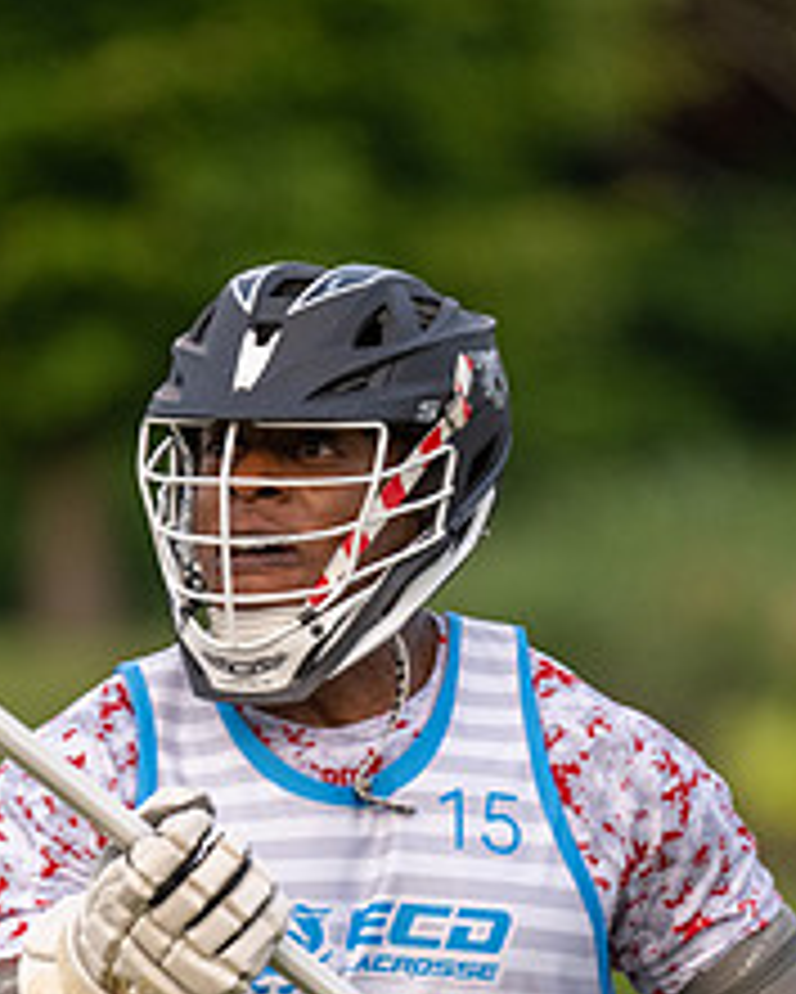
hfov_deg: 1.3
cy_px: 830
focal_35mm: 1232
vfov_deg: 1.6
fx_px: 36255
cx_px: 153
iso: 1800
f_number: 5.6
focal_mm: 500
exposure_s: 1/1000
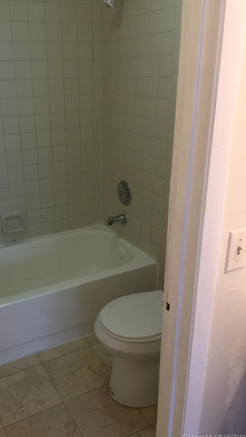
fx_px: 371
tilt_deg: -19.4
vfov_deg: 61.0
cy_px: 221
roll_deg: +2.2
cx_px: 83
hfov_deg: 36.3
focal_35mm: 32
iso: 32
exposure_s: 1/15
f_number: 2.2
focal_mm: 4.15
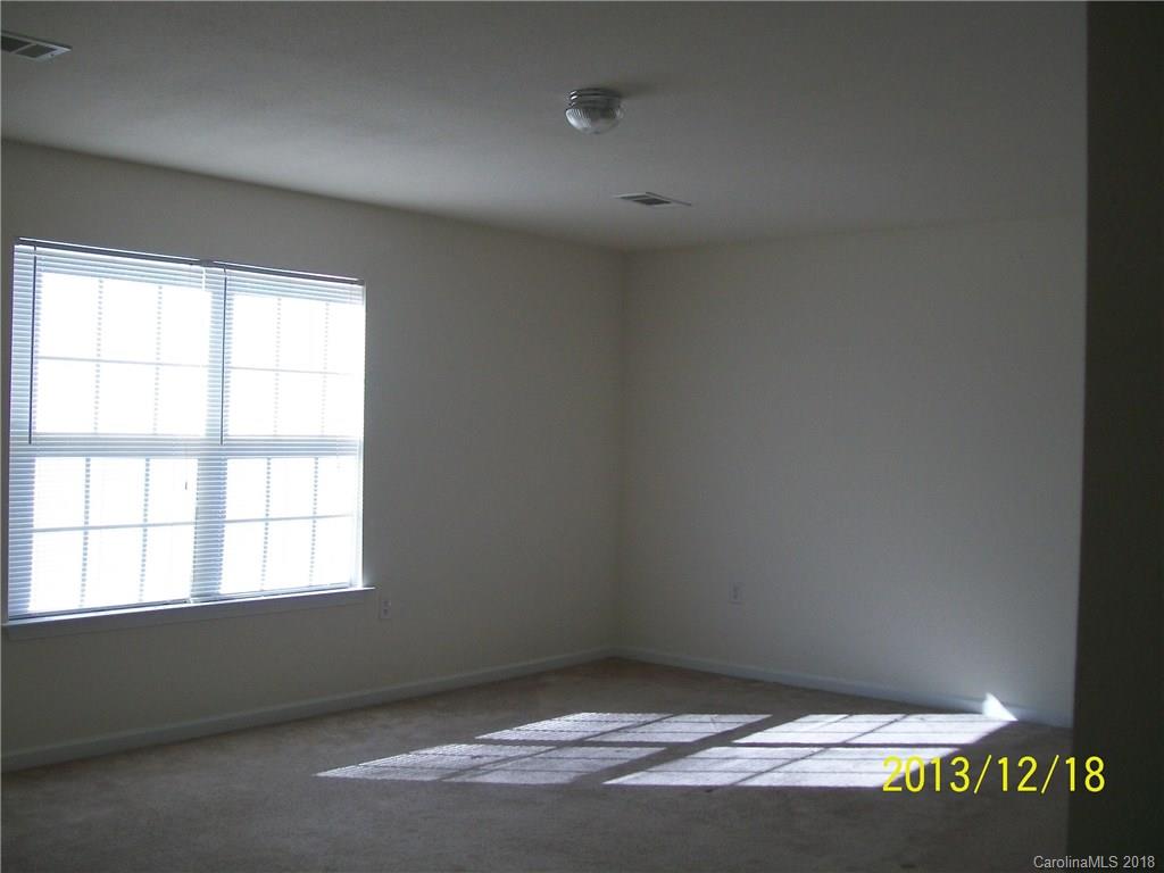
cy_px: 436
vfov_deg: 39.7
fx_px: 1211
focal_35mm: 36
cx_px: 582
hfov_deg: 51.4
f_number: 2.7
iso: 80
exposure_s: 1/160
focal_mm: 6
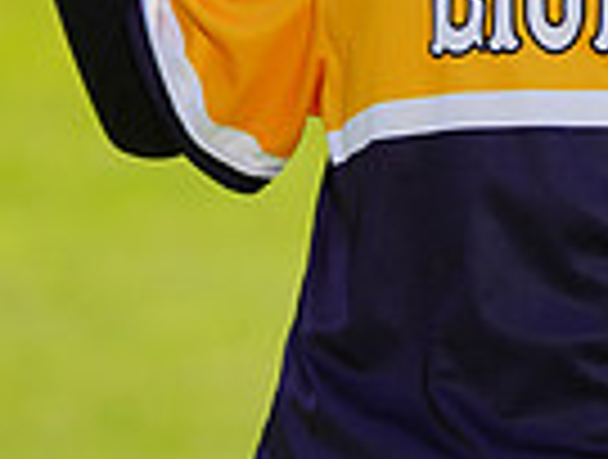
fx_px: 13789
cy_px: -394
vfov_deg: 1.9
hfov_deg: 2.5
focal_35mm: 783
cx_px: 401
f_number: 8
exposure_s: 1/250
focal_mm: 190
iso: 100
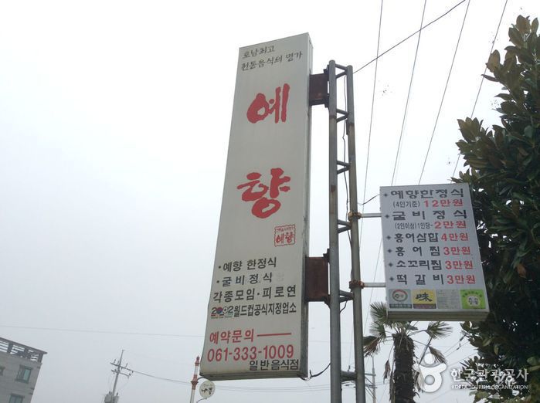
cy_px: 202
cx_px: 270
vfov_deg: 42.8
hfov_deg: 55.4
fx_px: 514
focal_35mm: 33
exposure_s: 1/650
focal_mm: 3.3
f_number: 2.4
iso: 32
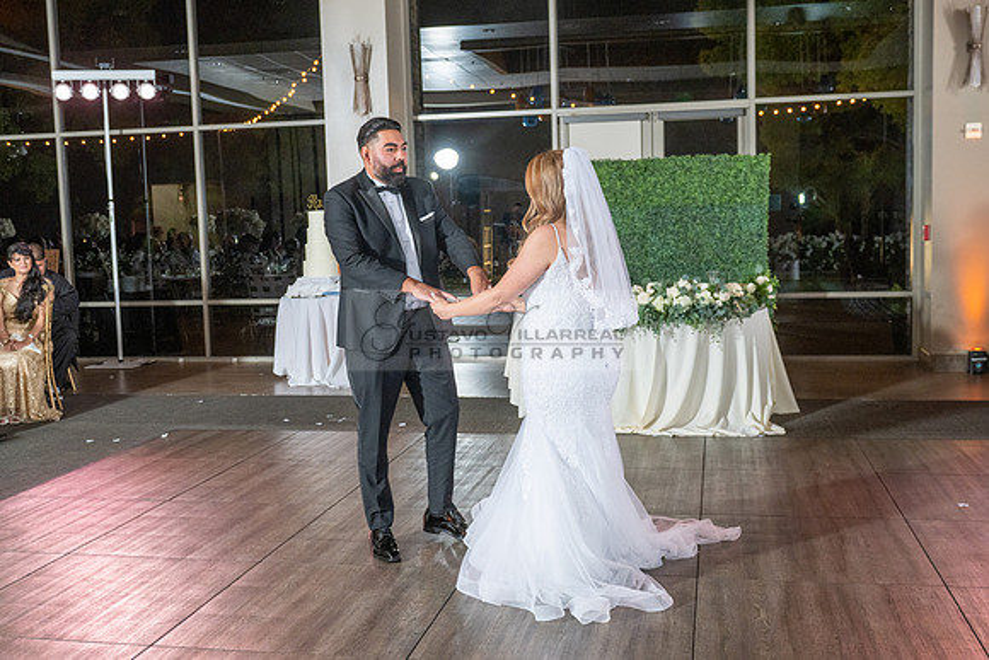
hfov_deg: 48.8
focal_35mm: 40
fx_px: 1089
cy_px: 326
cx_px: 492
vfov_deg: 33.7
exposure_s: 1/160
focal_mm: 32
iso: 800
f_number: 3.5
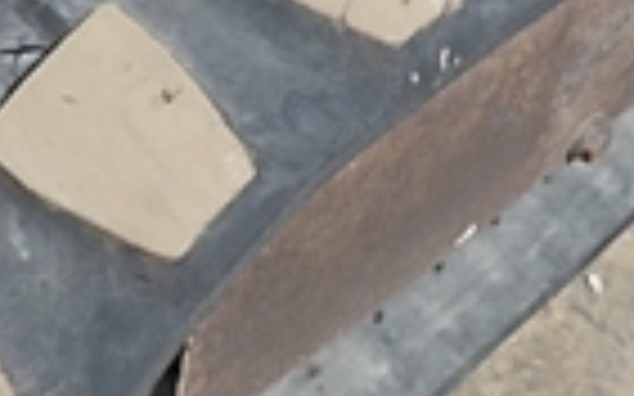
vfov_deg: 12.7
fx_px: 1744
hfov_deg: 20.5
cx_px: 445
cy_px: -18
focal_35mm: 101
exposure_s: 1/640
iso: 125
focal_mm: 5
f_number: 4.2
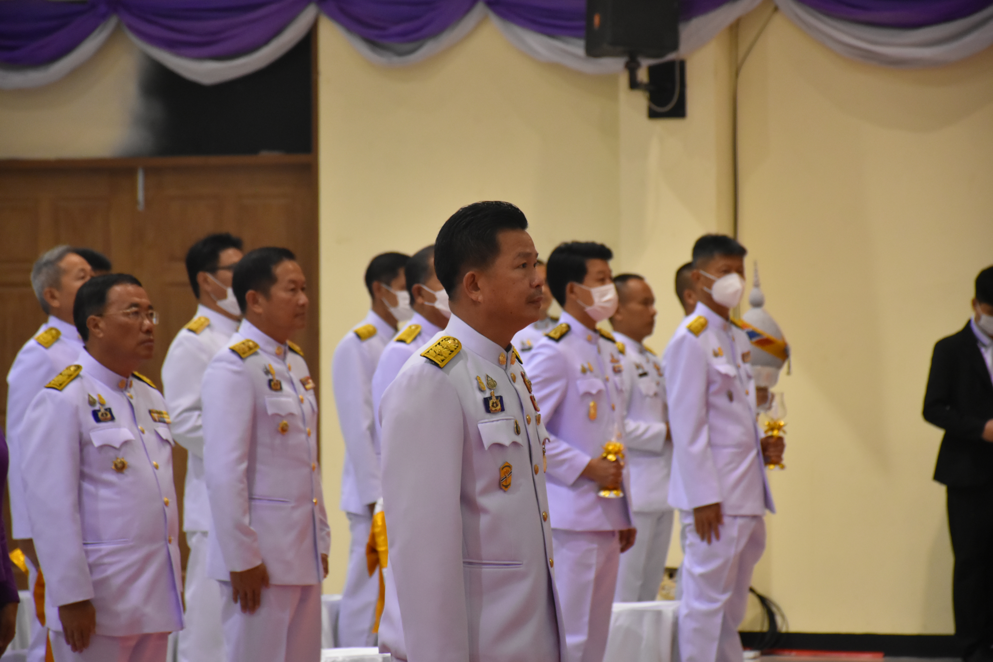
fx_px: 4799
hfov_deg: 11.8
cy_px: 331
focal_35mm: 174
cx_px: 496
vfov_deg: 7.9
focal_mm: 116
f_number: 5.6
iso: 2200
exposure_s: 1/60
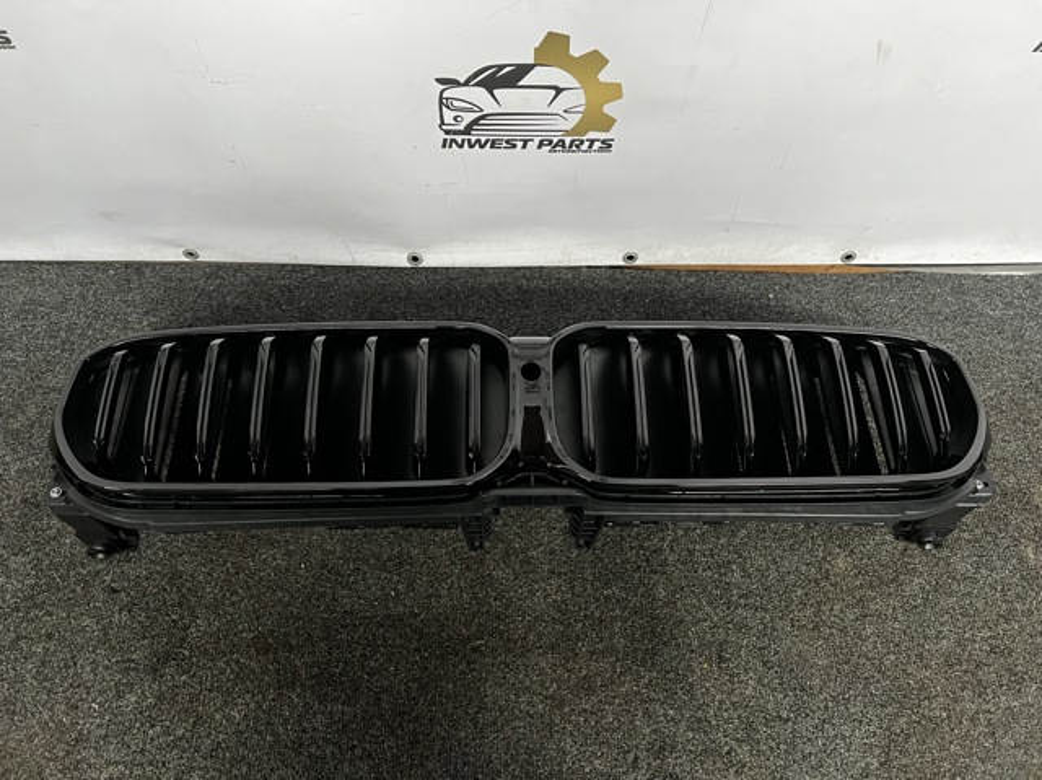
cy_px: 390
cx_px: 521
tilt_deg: -61.8
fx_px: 782
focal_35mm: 26
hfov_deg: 67.3
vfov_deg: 53.0
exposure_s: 1/57
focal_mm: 5.7
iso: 500
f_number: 1.5
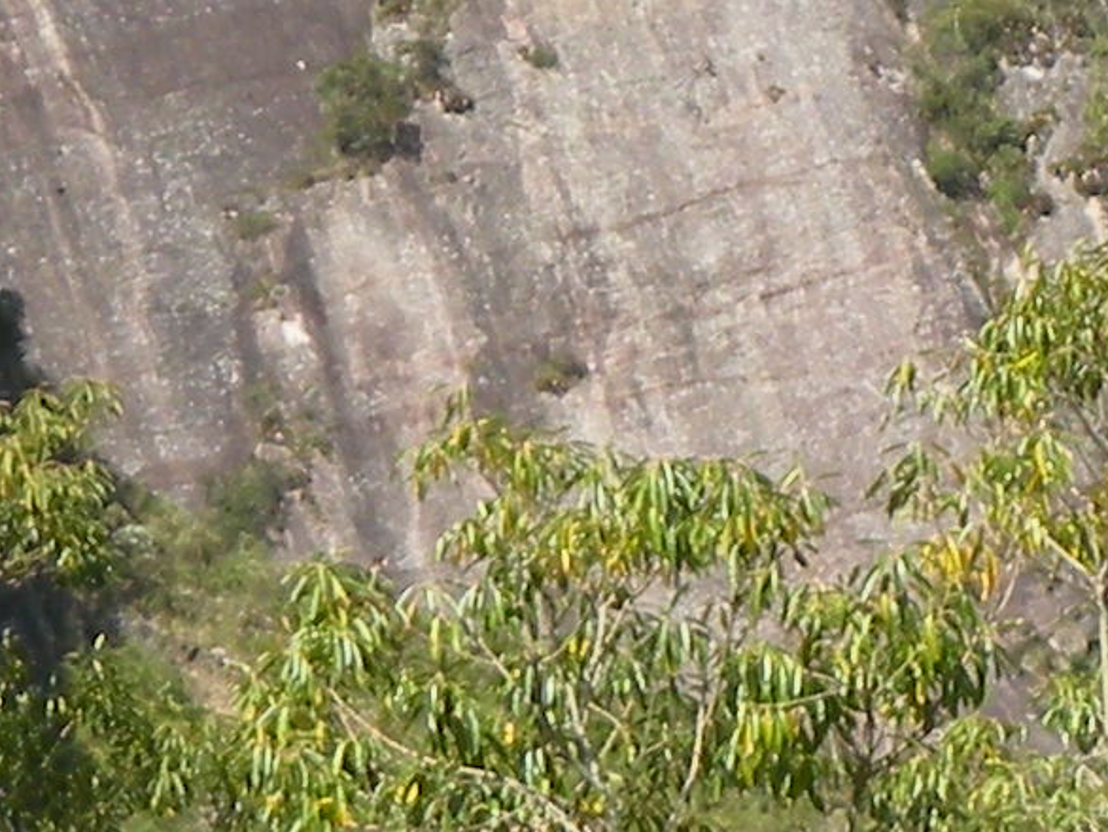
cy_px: -514
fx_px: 15146
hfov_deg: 4.2
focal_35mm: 473
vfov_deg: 3.1
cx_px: 1554
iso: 64
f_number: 5.6
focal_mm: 13.4
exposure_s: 1/235
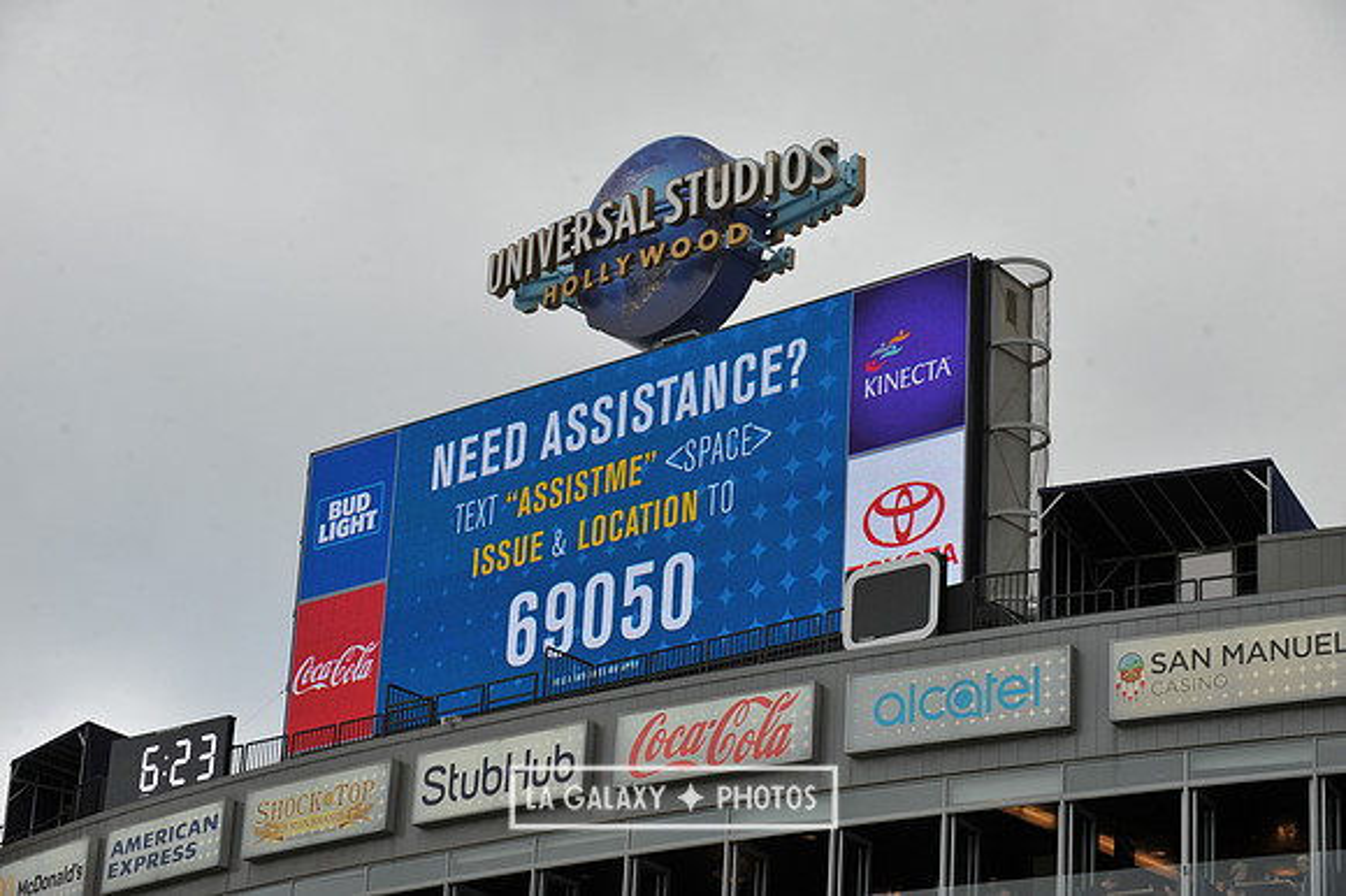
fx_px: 3363
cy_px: 448
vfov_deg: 15.2
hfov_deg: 22.6
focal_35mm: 90
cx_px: 673
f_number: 8
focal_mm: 90
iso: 400
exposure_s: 1/250
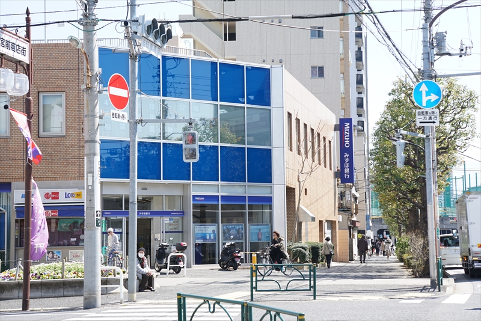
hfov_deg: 30.1
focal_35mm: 67
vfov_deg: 20.3
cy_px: 160
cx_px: 240
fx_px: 895
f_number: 5
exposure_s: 1/250
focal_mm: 45
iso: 100
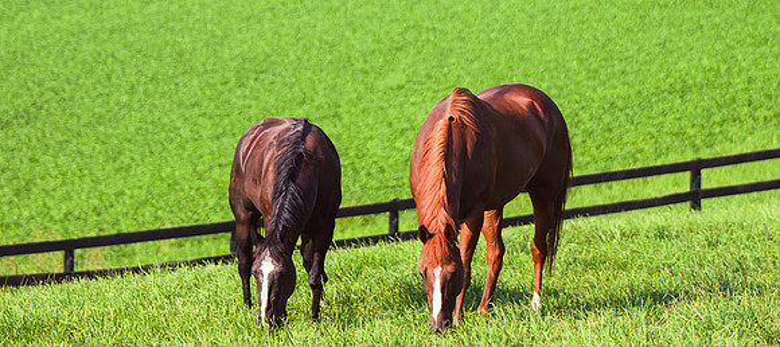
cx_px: 372
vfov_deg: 4.7
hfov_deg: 10.5
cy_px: -114
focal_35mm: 214
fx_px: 4226
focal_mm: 110
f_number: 2.8
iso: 100
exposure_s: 1/1250
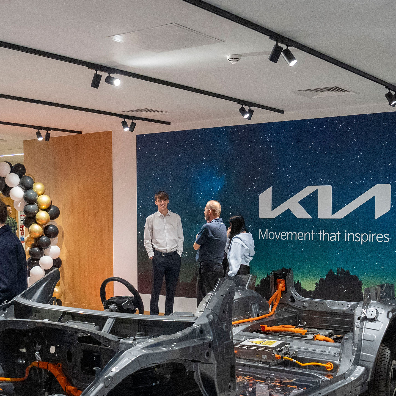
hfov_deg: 33.4
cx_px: 180
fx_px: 660
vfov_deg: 32.9
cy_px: 286
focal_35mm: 51
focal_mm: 24
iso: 6400
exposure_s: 1/320
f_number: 5
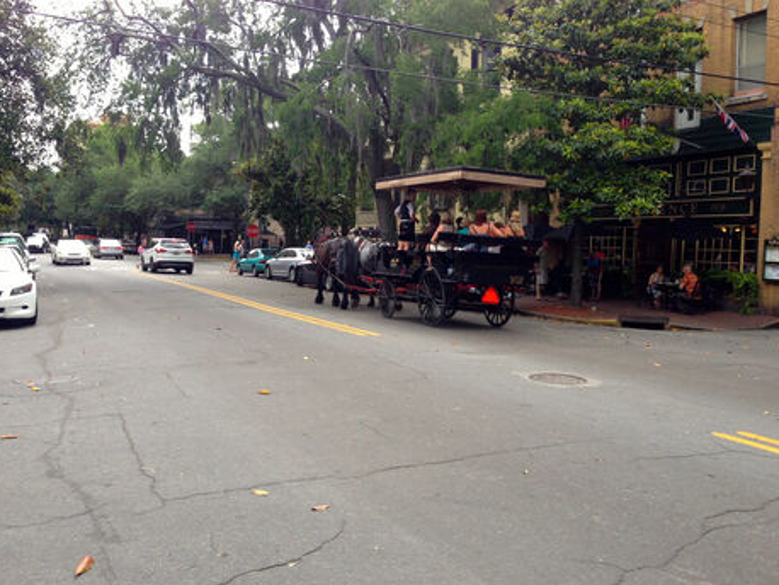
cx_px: 374
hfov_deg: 51.3
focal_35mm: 36
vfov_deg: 39.7
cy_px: 290
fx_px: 811
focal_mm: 4.13
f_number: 2.4
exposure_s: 1/229
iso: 50
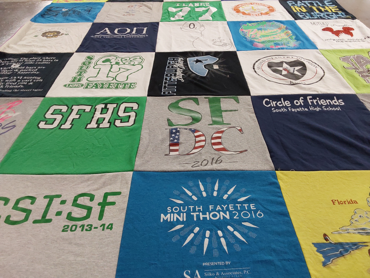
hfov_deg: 63.4
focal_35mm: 28
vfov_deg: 49.7
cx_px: 185
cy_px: 139
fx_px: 299
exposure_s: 1/60
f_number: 1.9
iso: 125
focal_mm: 2.91
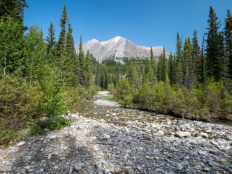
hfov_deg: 87.8
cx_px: 116
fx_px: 121
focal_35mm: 18
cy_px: 87
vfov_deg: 71.6
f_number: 8
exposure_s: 1/60
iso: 320
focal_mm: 9
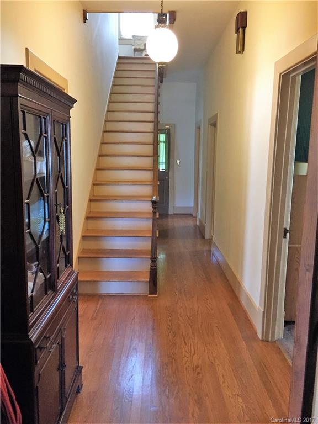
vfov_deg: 61.7
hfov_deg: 48.2
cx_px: 159
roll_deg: -0.1
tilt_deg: -11.0
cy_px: 212
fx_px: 355
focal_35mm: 29
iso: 200
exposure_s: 1/30
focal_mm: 4.15
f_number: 2.2
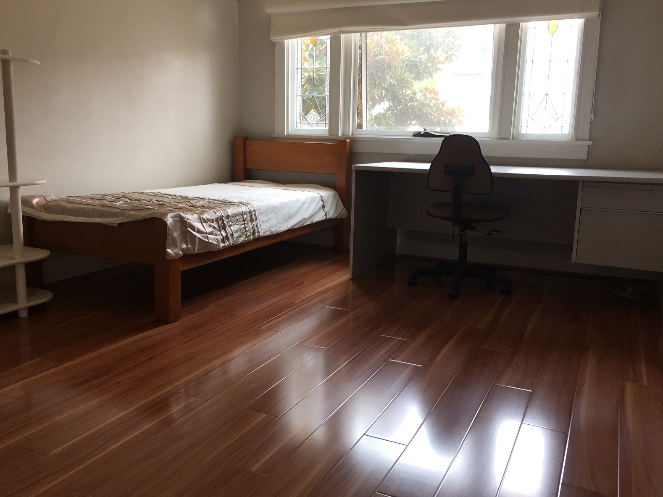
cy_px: 250
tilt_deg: -11.4
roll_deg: -2.3
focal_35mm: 30
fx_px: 575
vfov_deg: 46.8
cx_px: 339
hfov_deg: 60.0
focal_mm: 4.15
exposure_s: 1/50
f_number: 2.2
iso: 40
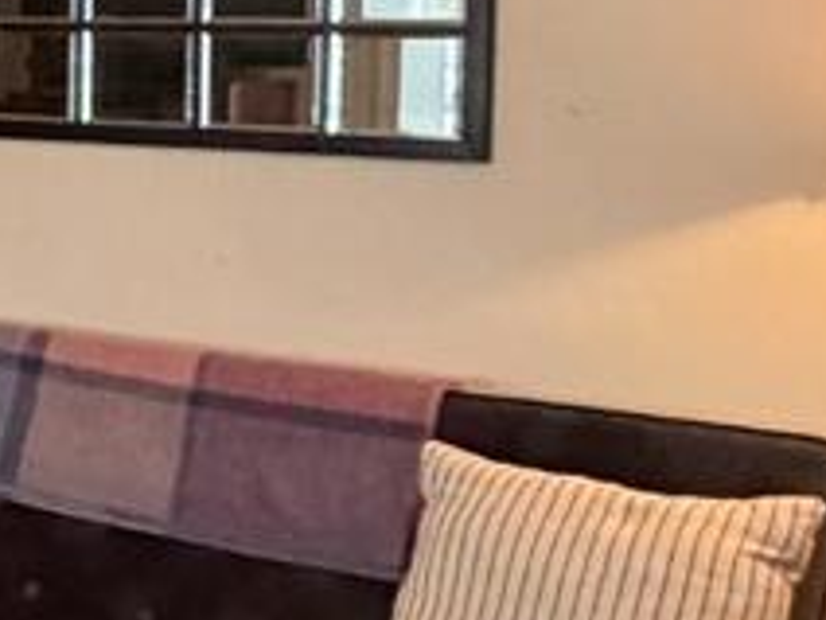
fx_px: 2267
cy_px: 109
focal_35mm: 95
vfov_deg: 15.4
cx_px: -1142
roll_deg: +1.2
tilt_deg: -2.3
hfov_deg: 14.2
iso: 500
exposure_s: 1/60
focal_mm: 2.22
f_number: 2.2
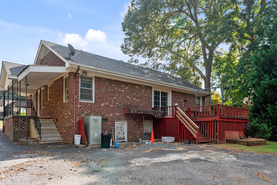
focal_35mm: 24
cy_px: 92
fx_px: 185
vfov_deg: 53.2
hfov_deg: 73.7
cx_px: 138
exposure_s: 1/500
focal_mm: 24
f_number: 8
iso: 640
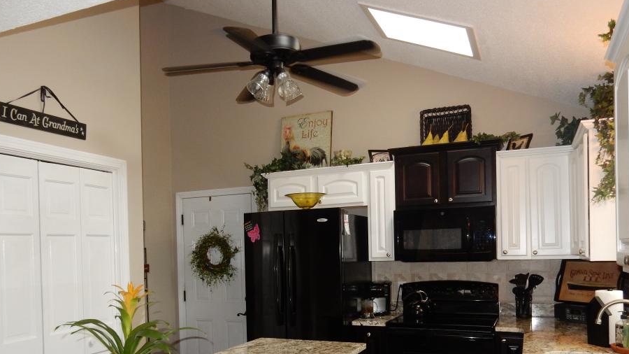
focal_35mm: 31
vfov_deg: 37.1
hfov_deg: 62.6
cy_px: 253
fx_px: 517
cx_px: 291
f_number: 3.7
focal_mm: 4.5
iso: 250
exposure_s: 1/30
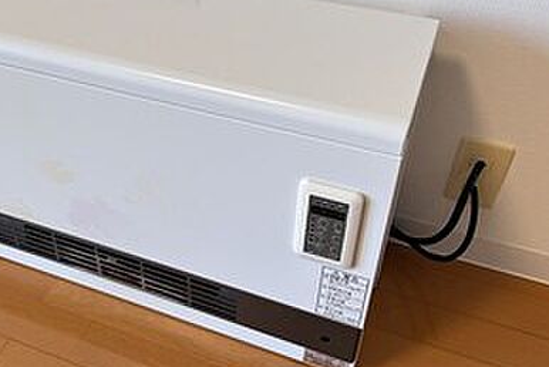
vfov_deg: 31.9
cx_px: 176
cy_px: 148
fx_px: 641
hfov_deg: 45.6
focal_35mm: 42
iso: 64
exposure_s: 1/100
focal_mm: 5.1
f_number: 1.6
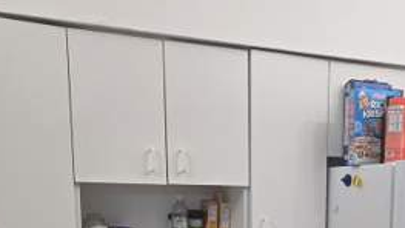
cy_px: 308
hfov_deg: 32.9
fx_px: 655
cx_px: 351
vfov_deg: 18.2
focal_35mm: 61
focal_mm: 6.3
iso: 160
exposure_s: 1/120
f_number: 1.7
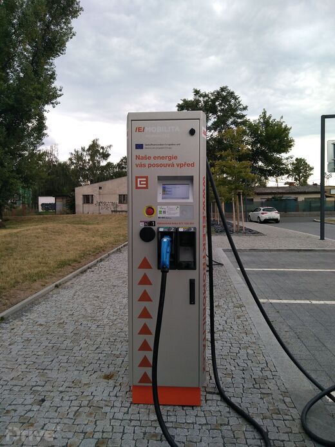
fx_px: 335
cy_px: 224
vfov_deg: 67.3
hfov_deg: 53.1
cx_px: 168
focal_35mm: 26
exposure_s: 1/286
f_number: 2.2
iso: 100
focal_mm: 3.46
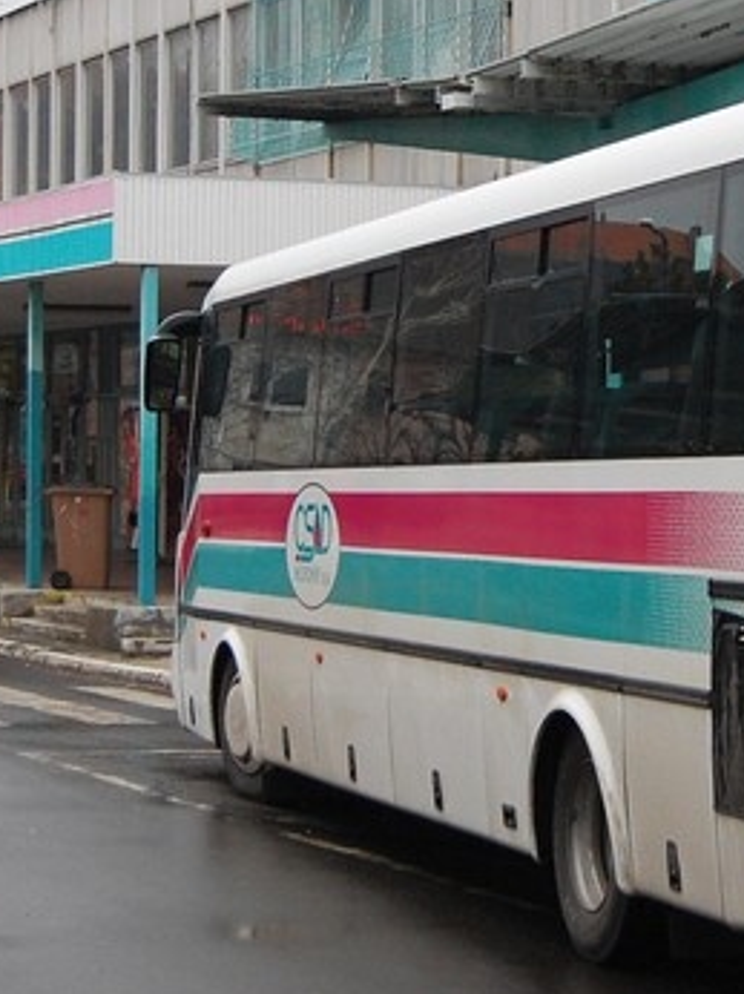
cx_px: 514
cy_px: 328
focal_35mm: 116
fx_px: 3336
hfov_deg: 12.7
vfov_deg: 16.9
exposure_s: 1/400
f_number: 4.5
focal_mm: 31
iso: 800
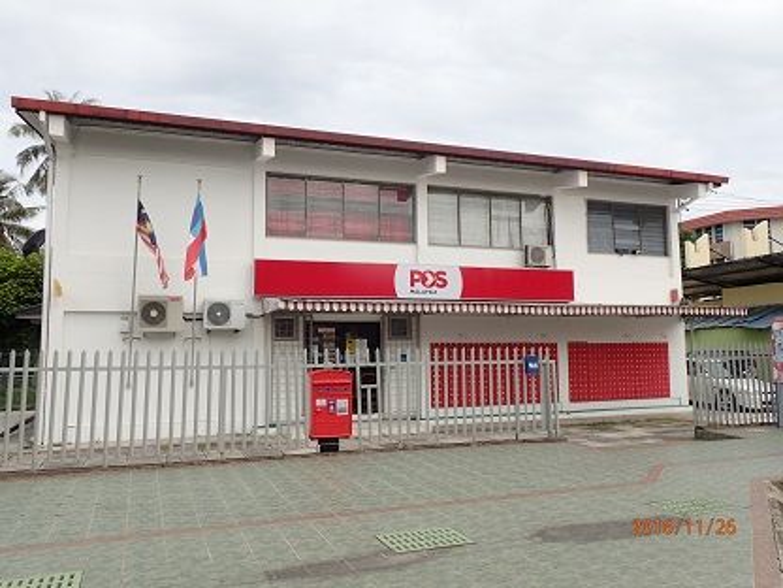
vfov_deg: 49.7
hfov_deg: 63.4
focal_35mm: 28
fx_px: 633
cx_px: 392
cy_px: 294
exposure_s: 1/125
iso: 100
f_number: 9
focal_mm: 5.14
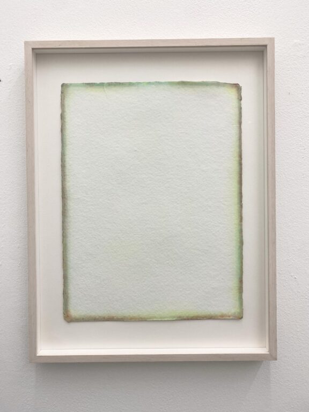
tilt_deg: +0.4
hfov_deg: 53.1
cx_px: 154
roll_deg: -0.3
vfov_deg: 67.3
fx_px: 309
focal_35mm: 26
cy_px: 206
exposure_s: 1/100
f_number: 1.8
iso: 64
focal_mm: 4.25
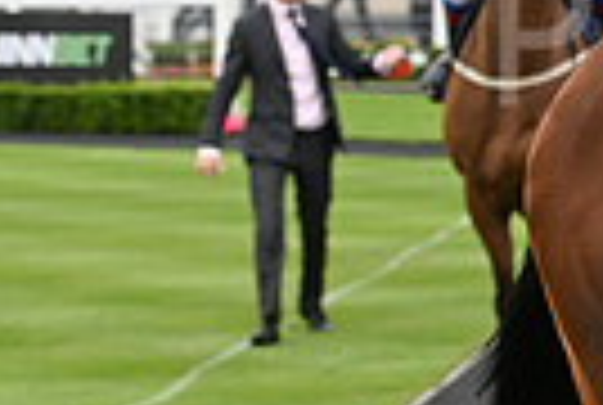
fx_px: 5070
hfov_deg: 6.7
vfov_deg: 4.5
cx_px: 1080
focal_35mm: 302
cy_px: -178
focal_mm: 70
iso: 1000
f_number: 5
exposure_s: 1/1000
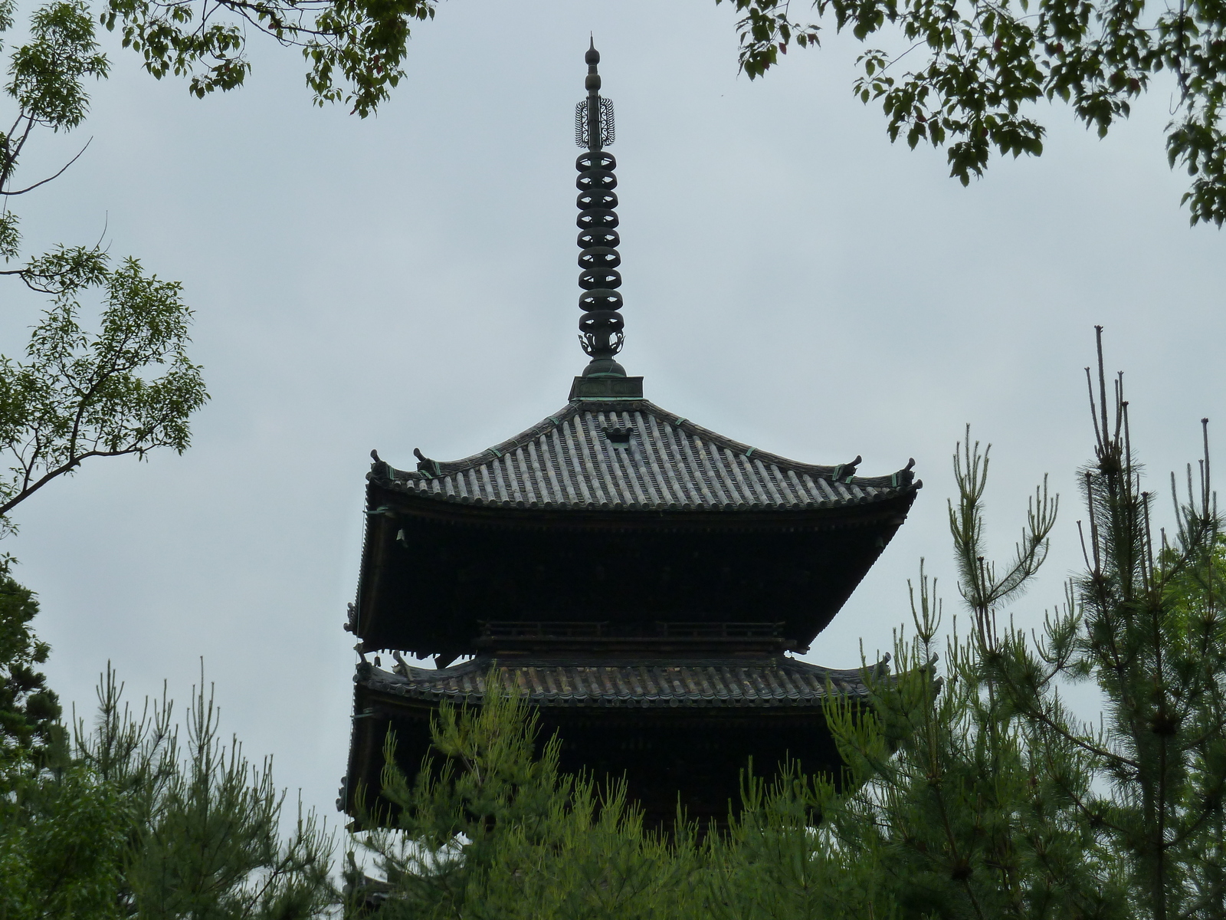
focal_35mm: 83
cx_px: 613
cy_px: 460
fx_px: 2940
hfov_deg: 23.6
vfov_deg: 17.8
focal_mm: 13.7
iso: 125
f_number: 4.5
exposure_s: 1/400
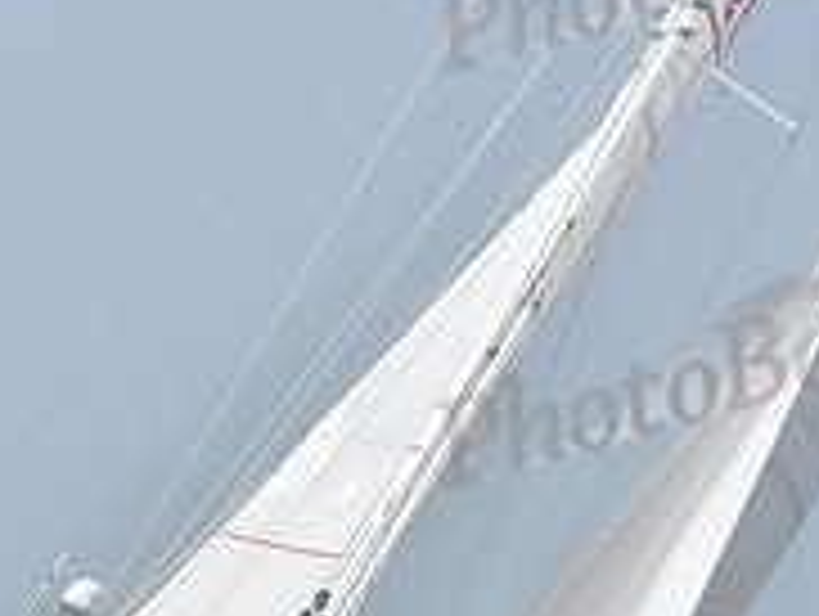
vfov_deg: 4.4
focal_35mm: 337
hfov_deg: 5.9
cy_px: 668
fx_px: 7984
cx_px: 207
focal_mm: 110
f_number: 9
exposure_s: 1/1000
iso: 320
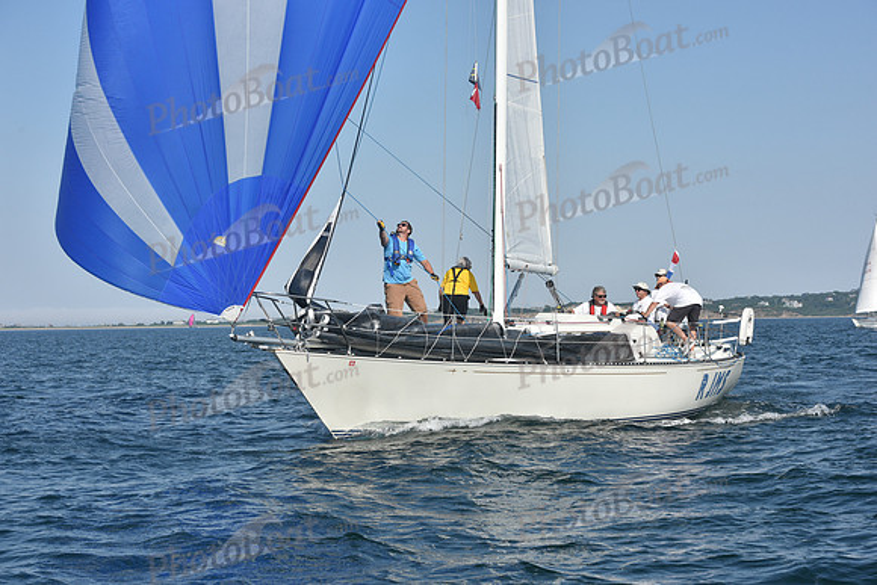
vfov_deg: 19.5
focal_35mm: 70
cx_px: 438
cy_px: 292
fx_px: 1706
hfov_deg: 28.8
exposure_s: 1/1250
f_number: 9
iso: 320
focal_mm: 70
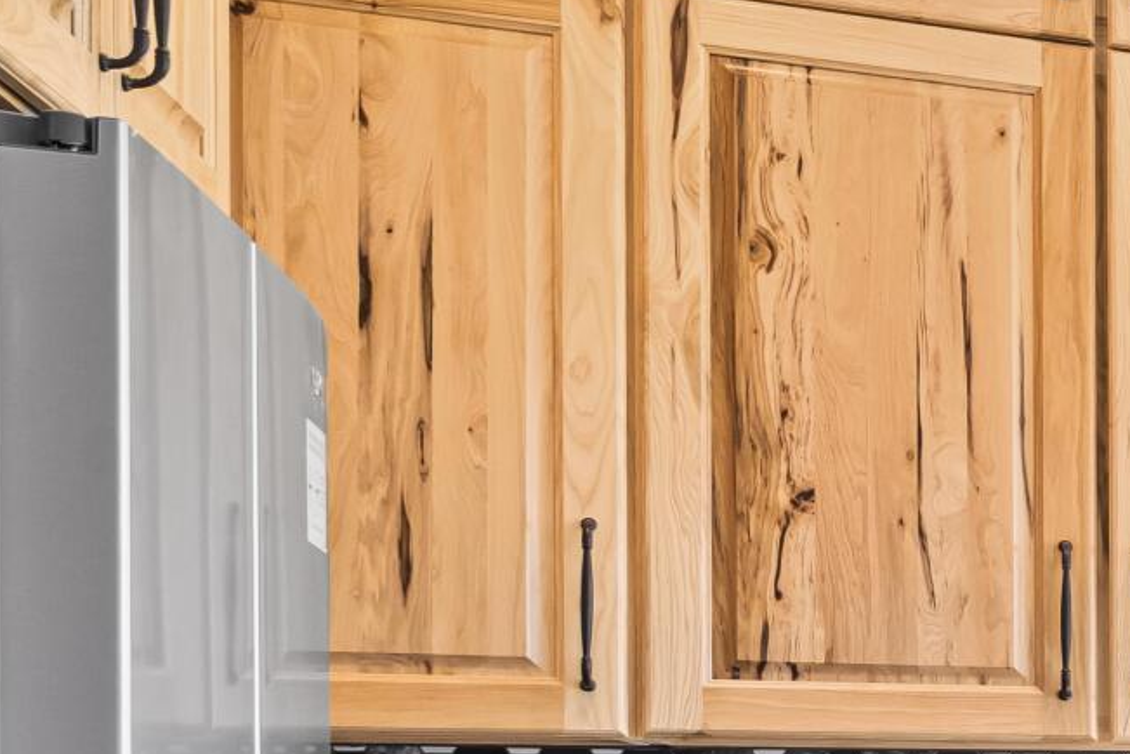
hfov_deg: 15.9
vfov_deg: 16.0
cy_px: 834
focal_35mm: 83
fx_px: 2605
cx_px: 2538
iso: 250
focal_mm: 18
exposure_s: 1/8
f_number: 8
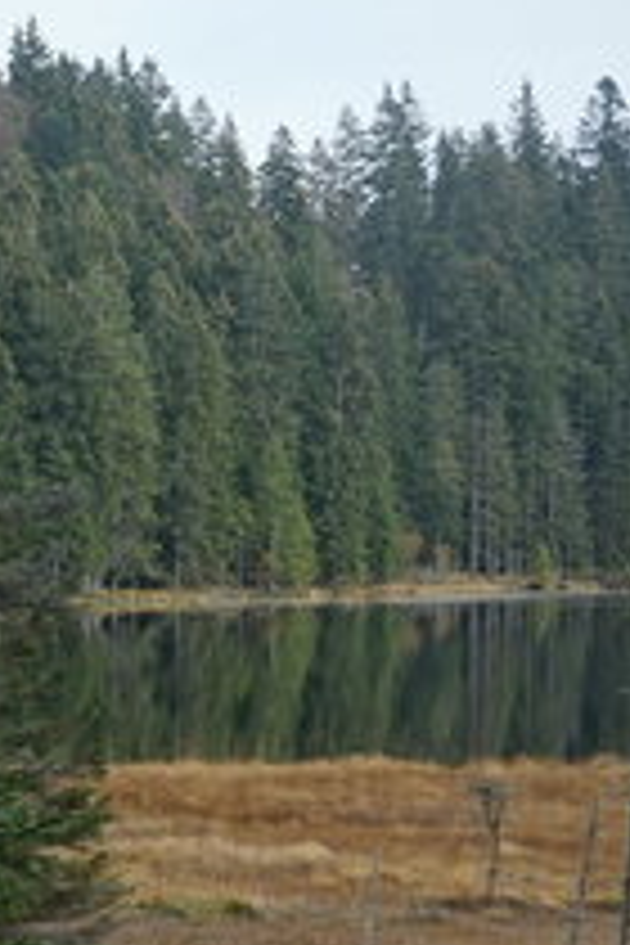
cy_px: 700
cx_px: -778
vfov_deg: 14.6
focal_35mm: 140
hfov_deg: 9.0
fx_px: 3675
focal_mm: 42
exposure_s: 1/100
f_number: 6.3
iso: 100
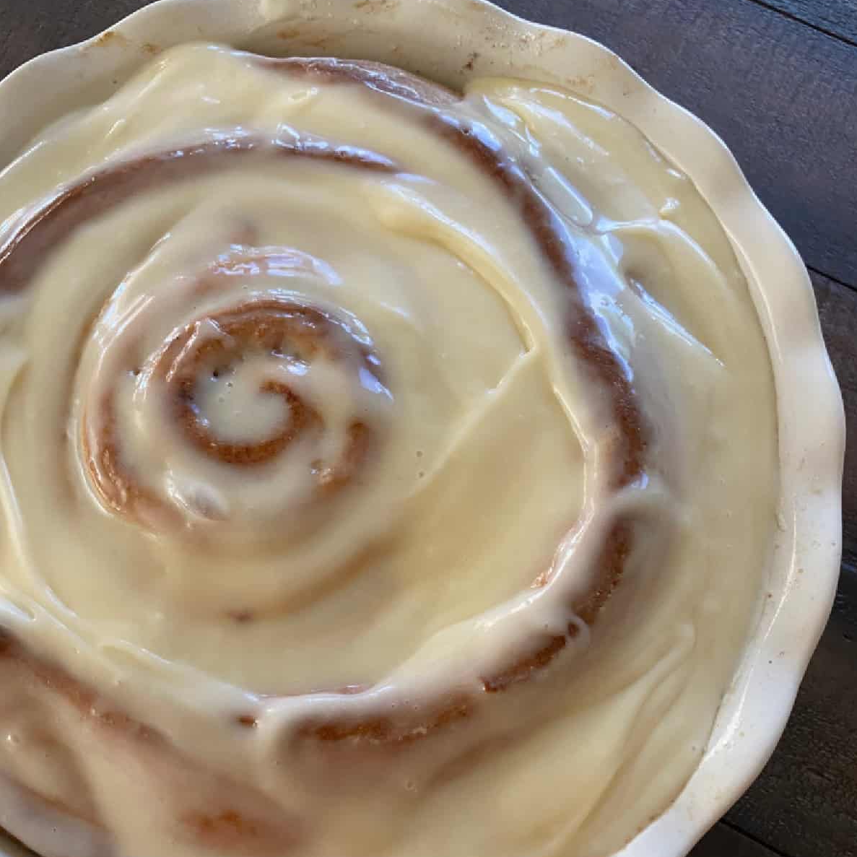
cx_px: 432
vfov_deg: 52.1
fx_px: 868
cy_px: 521
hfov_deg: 52.5
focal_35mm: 31
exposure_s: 1/60
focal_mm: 4.2
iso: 250
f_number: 1.8
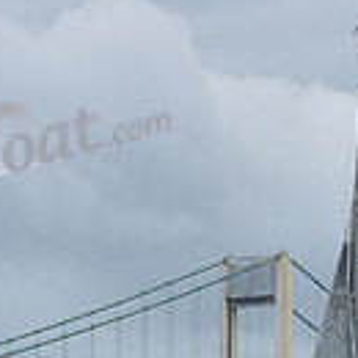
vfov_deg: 4.7
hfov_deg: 4.7
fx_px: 4364
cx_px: 315
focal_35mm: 373
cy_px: 520
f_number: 10
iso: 250
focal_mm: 98
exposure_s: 1/800
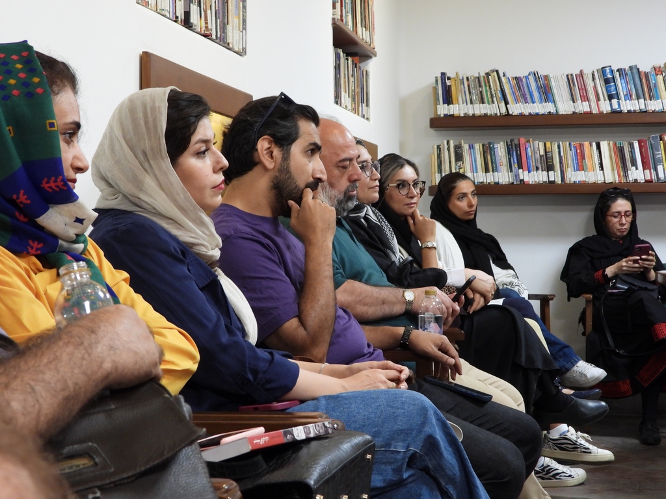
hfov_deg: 27.8
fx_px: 1347
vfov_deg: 21.0
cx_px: 333
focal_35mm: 70
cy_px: 250
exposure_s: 1/8
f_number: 3.5
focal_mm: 12.6
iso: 400
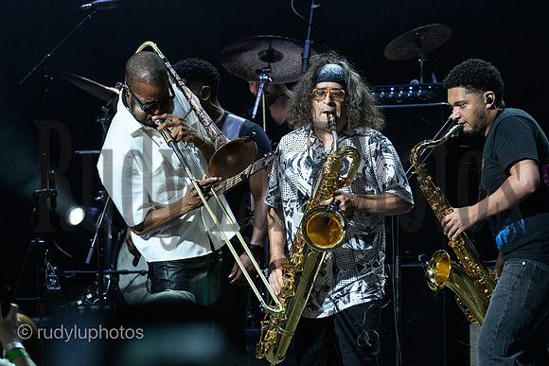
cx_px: 274
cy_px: 183
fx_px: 4576
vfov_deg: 4.6
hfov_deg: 6.9
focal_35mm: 300
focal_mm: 200
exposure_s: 1/640
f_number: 6.3
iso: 3200
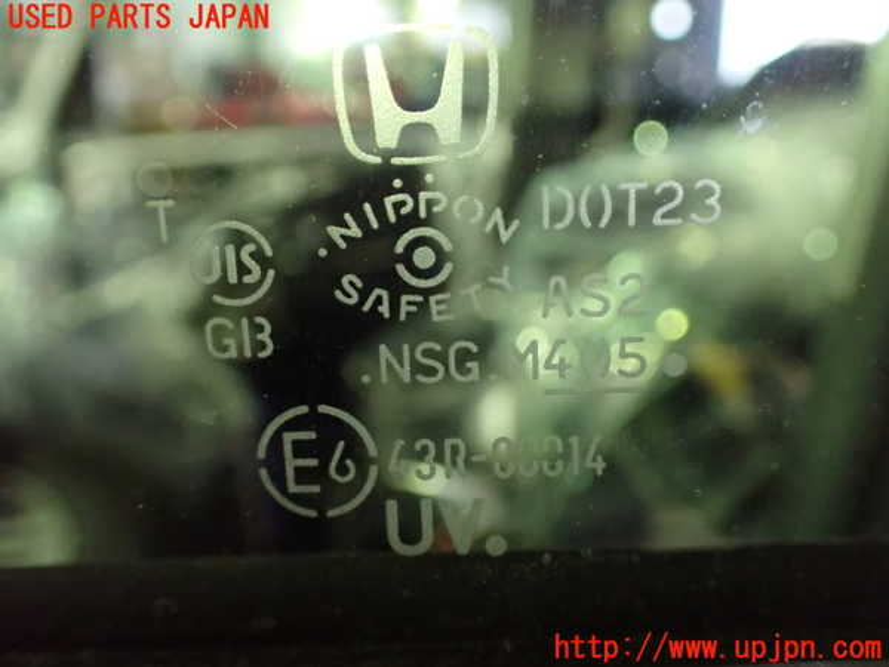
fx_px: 770
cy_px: 334
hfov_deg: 60.0
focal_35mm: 30
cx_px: 444
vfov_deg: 46.8
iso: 1250
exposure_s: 1/30
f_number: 2.3
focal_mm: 5.4
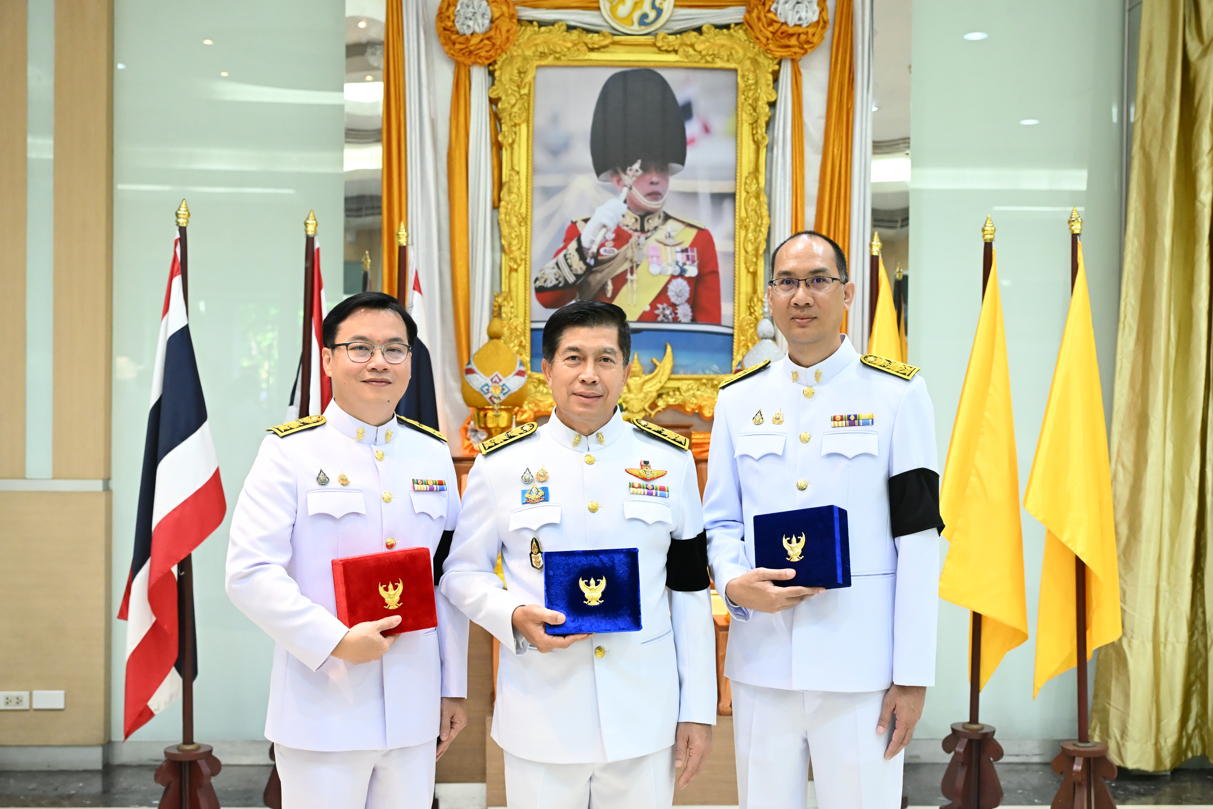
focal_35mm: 44
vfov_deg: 30.5
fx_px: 1482
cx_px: 606
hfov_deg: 44.5
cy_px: 404
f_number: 4
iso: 6400
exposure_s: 1/200
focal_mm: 44
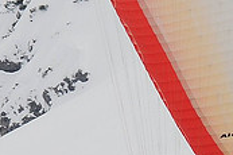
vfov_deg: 1.0
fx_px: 8781
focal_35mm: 1358
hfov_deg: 1.5
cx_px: 86
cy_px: 207
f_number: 13
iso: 200
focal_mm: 270
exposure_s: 1/800
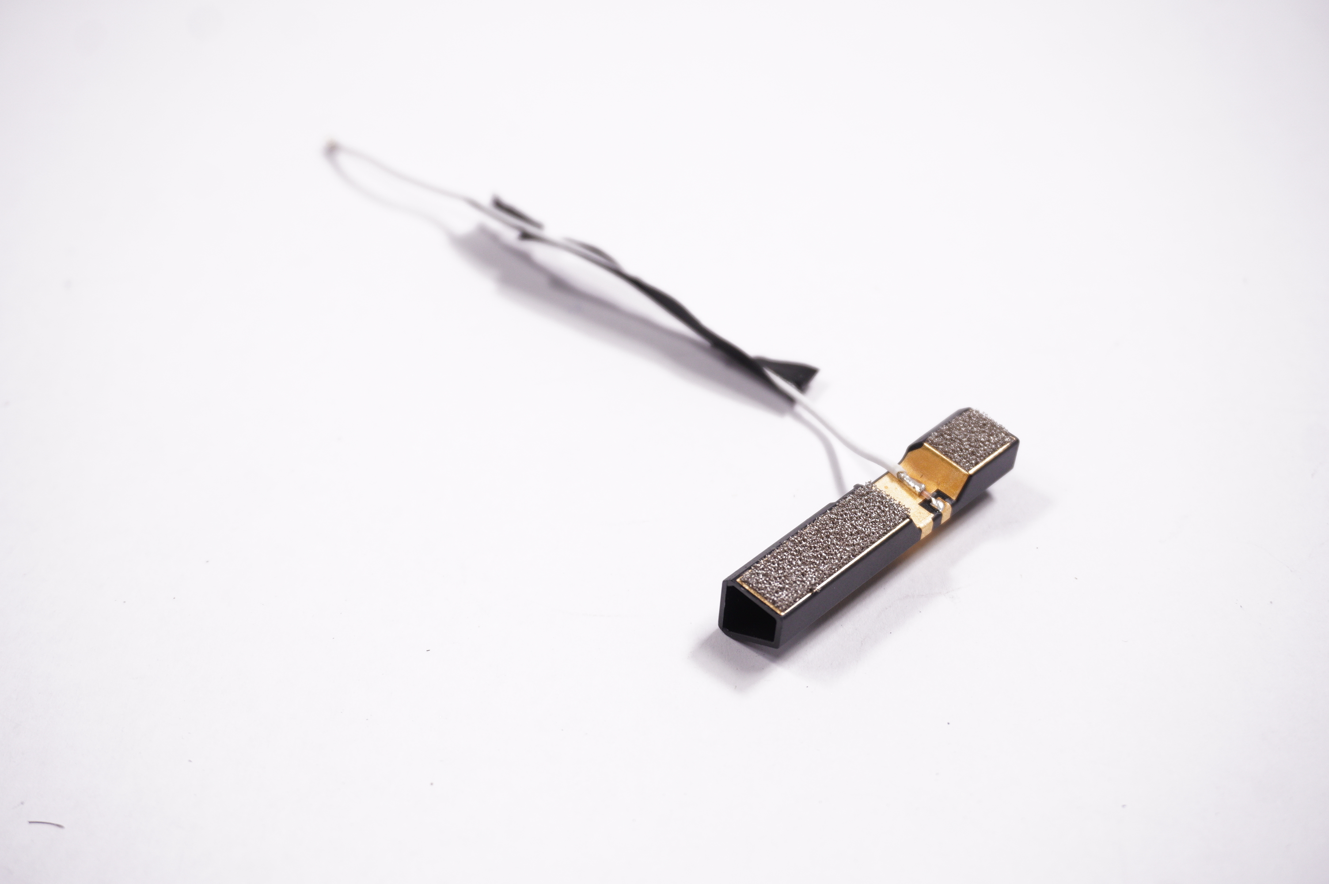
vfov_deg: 28.0
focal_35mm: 48
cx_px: 664
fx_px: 1770
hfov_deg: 41.1
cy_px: 442
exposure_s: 1/250
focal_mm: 32
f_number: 5.6
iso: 640
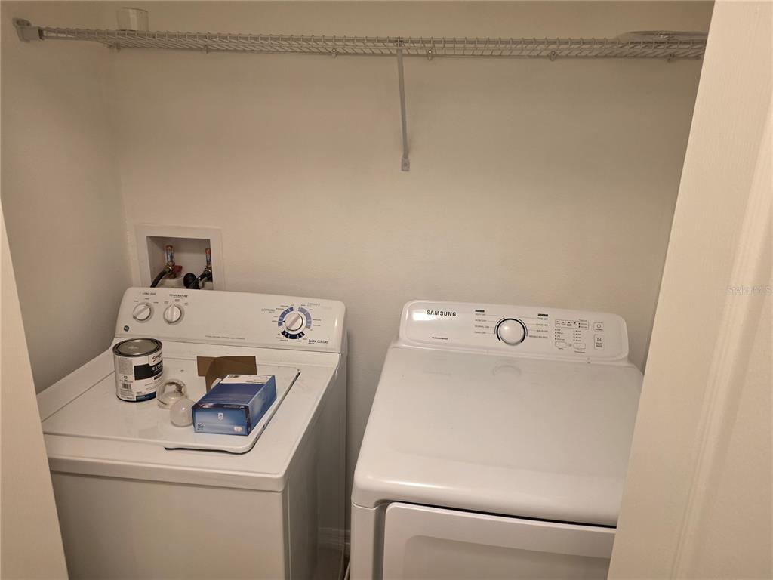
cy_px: 290
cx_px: 386
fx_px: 514
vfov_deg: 58.9
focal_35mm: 23
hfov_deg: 73.9
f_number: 1.7
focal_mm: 6.25
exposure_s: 1/120
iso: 250
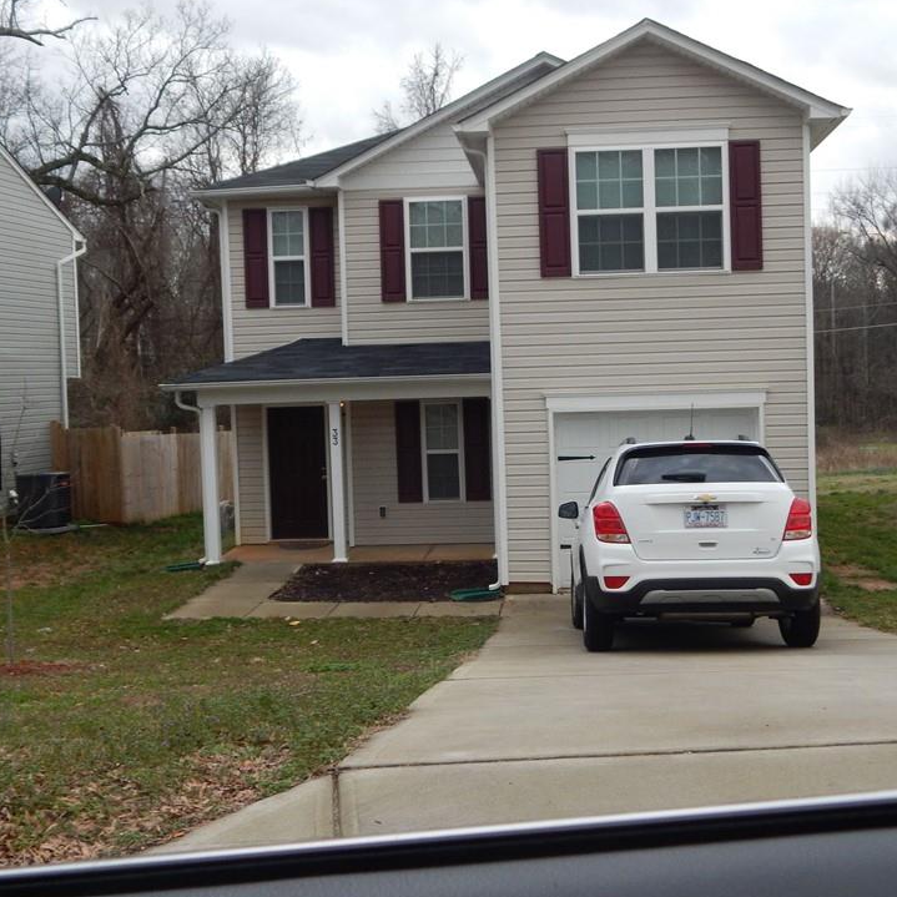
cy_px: 427
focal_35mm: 39
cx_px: 499
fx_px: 1143
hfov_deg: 42.8
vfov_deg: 42.8
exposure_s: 1/250
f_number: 3.2
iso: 280
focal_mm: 5.6
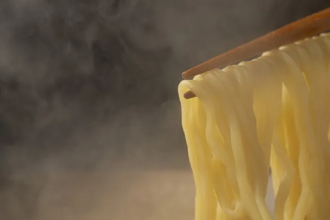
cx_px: 165
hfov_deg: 28.9
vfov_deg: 19.4
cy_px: 110
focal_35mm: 70
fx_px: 641
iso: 1250
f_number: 13
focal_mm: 70
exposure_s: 1/250
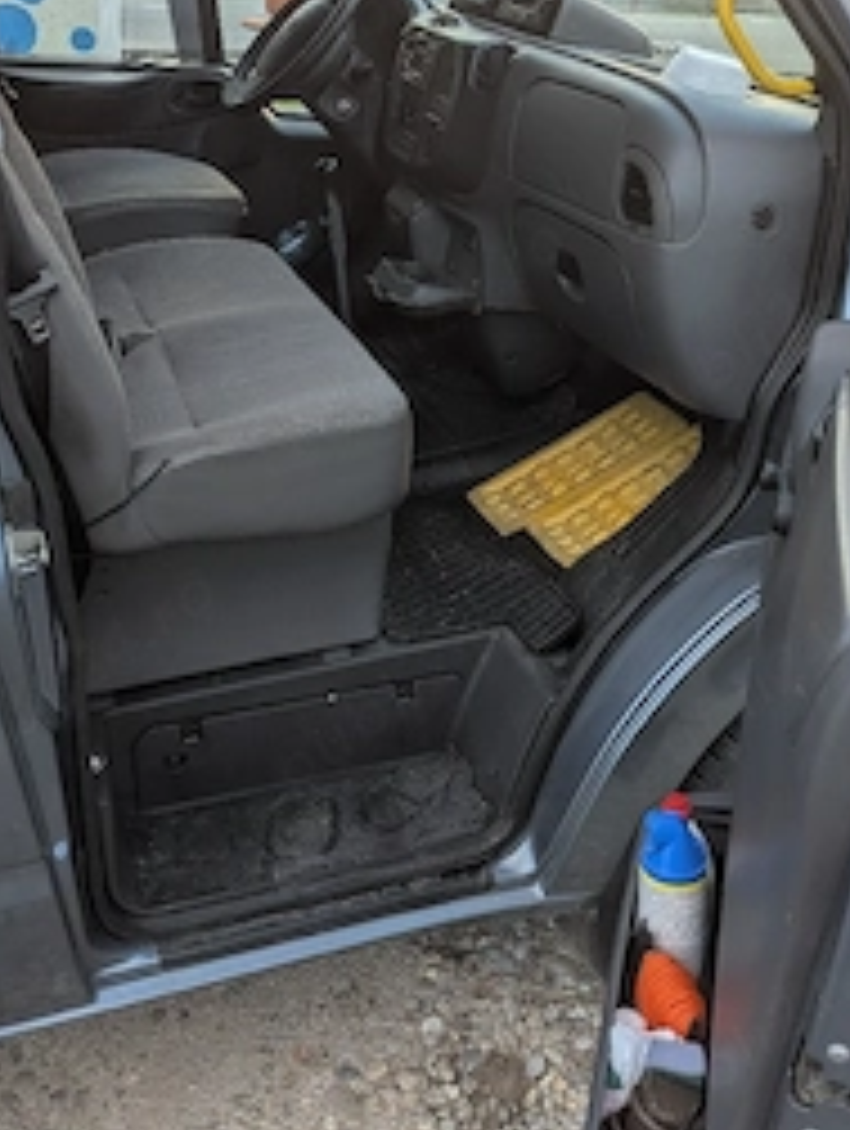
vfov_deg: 48.2
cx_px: 508
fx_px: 1241
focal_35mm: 38
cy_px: 383
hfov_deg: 37.7
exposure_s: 1/154
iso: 107
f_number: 1.85
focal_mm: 6.81
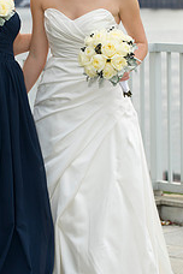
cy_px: 112
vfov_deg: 10.7
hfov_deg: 7.1
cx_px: 72
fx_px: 1472
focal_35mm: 193
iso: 200
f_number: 4.5
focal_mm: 98
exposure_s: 1/200
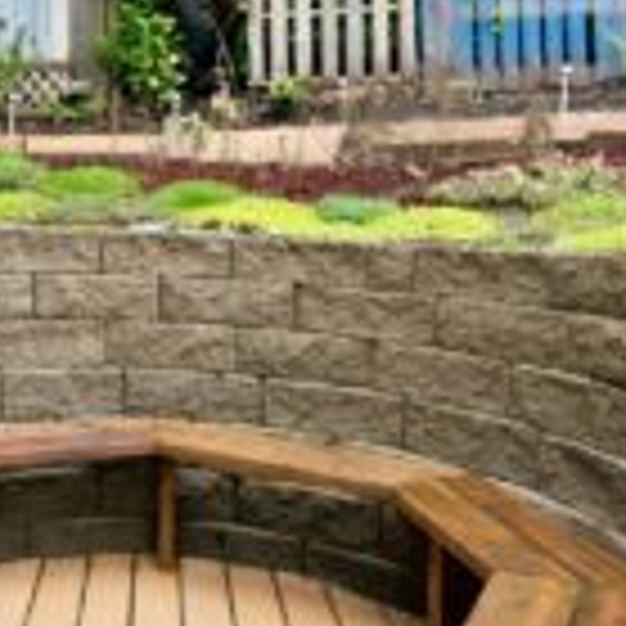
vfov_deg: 37.9
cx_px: -36
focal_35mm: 44
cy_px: 205
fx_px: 900
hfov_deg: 34.0
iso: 400
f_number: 9
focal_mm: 18
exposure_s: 1/8
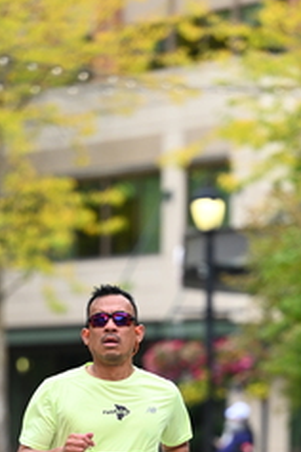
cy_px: 488
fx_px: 3925
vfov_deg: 6.6
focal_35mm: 313
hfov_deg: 4.4
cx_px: 199
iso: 640
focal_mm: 135
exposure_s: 1/1600
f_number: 2.8
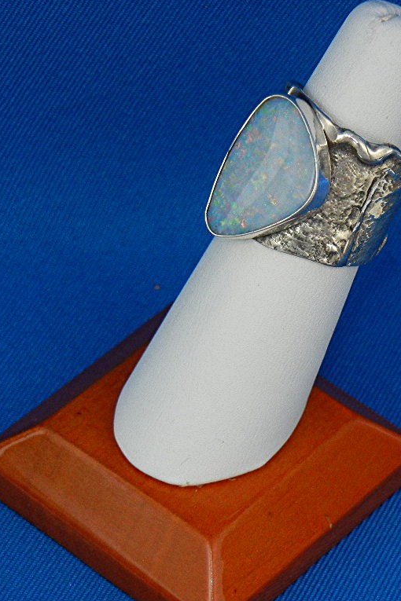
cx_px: 312
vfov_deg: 14.4
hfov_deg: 9.6
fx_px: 2372
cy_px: 300
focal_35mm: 142
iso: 234
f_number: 4.5
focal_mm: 18.3
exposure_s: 1/30
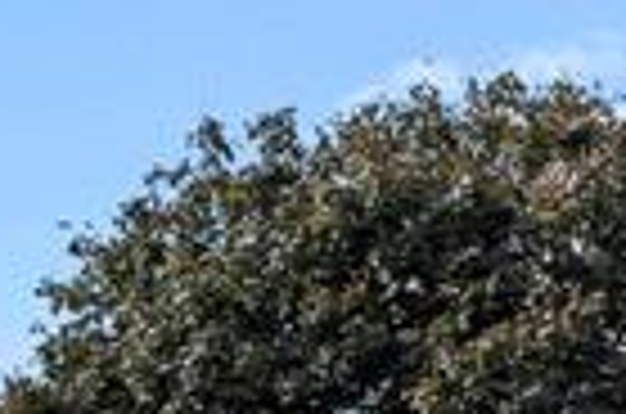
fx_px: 3973
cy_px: 1030
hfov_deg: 9.0
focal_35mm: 229
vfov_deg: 5.7
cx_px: 153
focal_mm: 31
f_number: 8
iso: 100
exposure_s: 1/250
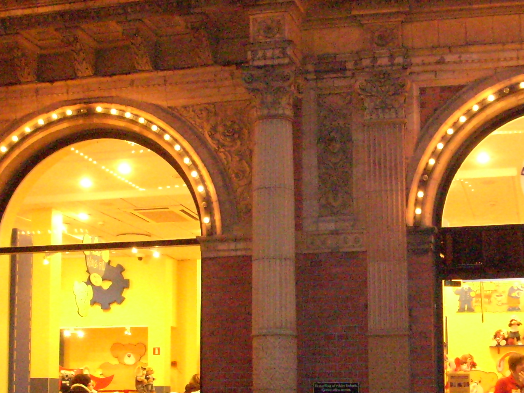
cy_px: 264
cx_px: 311
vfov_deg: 21.2
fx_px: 1045
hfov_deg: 28.1
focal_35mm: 69
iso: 800
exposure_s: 1/60
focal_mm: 6.2
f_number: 2.8
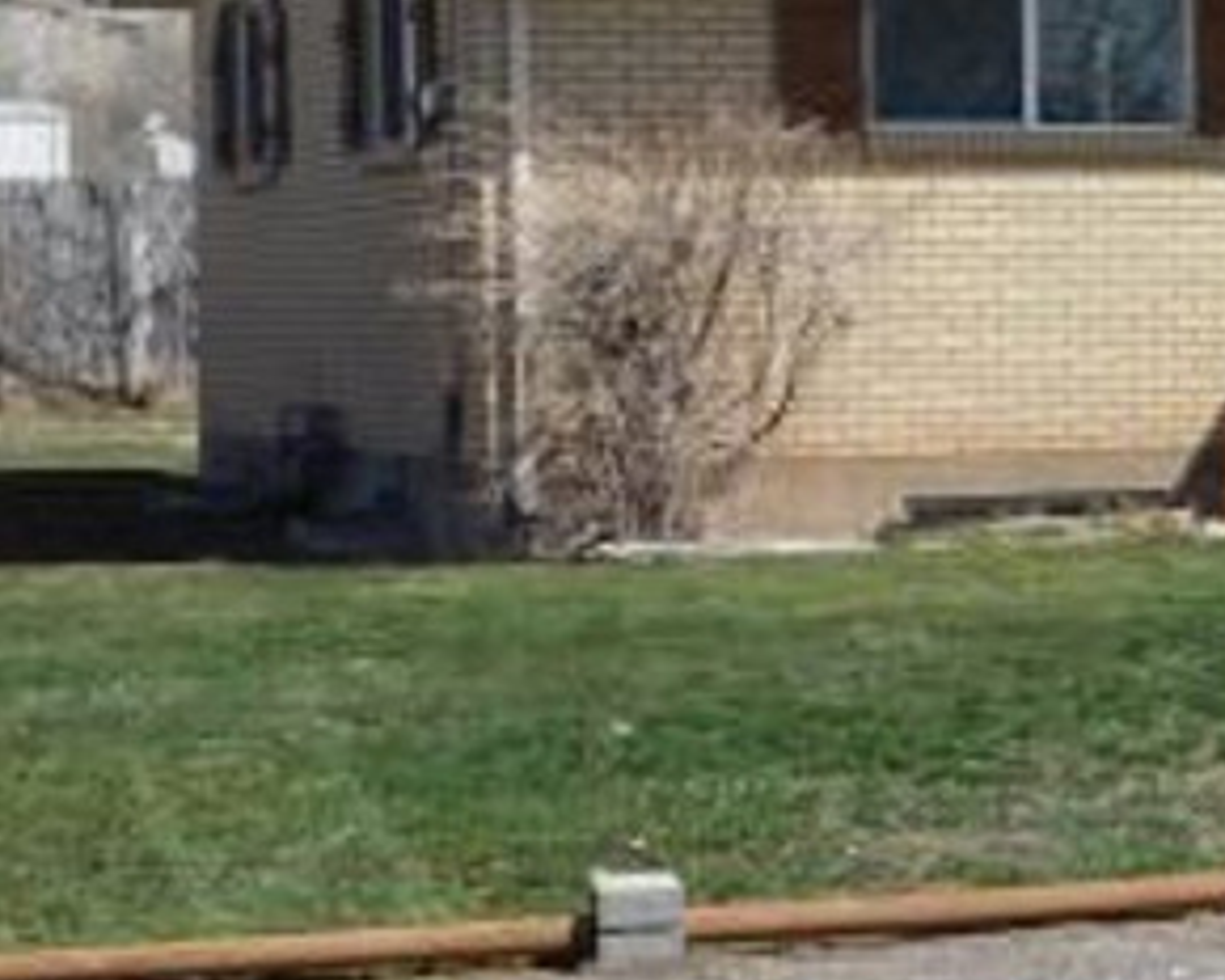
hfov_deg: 12.9
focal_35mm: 138
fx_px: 5003
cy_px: 401
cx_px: 2091
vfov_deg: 11.2
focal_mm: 7.1
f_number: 7.2
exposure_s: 1/400
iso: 125
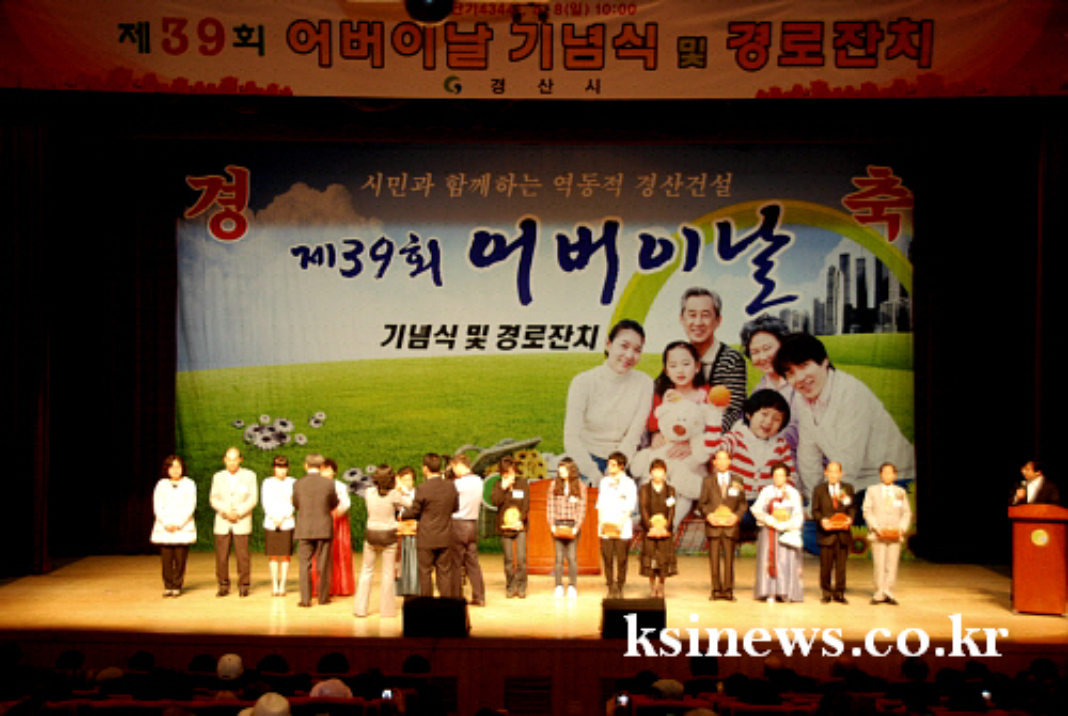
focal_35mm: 57
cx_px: 534
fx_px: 1693
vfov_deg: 23.9
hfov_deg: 35.0
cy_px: 358
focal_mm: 38
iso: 400
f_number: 4.5
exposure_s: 1/13
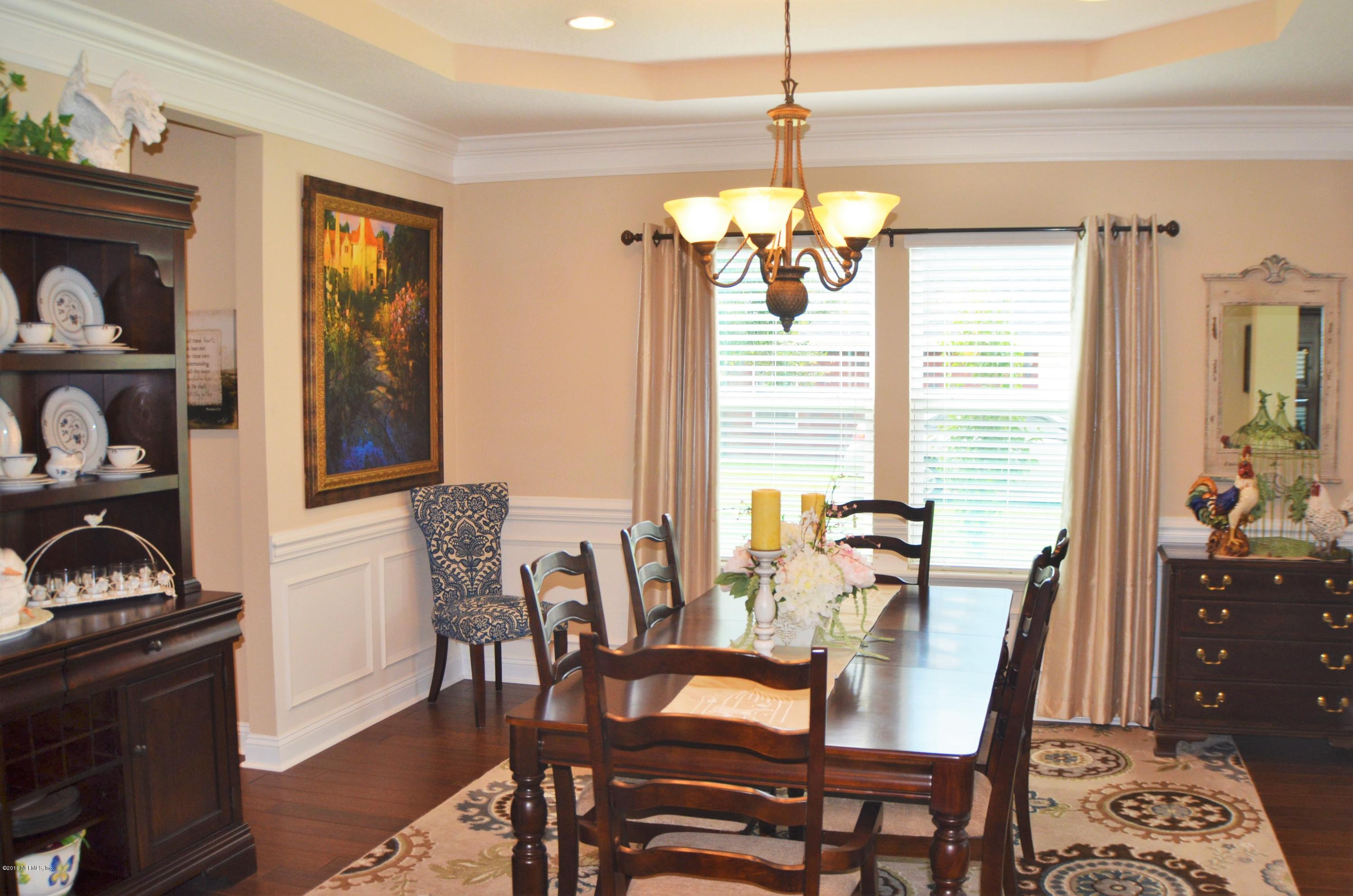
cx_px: 676
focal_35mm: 45
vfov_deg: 29.7
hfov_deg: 43.7
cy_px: 448
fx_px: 1688
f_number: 4.2
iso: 360
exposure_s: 1/125
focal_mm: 30
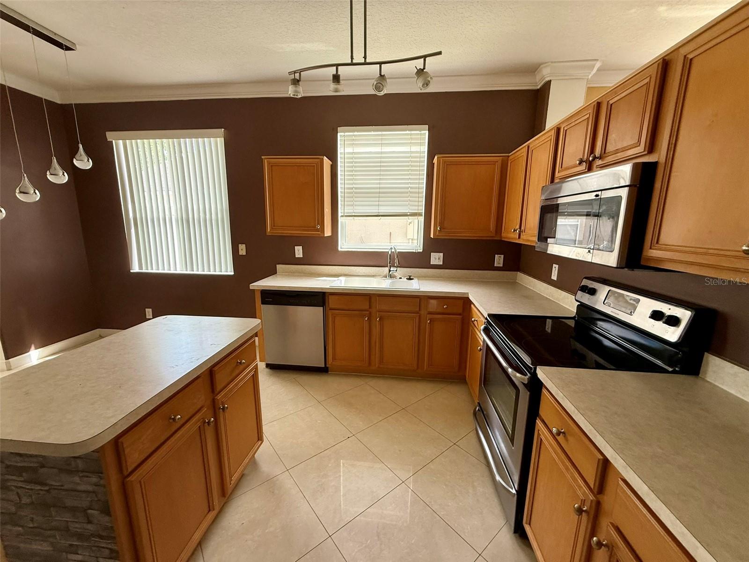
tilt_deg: -8.7
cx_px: 374
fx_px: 303
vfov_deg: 85.7
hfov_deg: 102.1
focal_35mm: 14
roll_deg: -0.1
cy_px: 281
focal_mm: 2.22
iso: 125
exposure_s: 1/99
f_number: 2.2
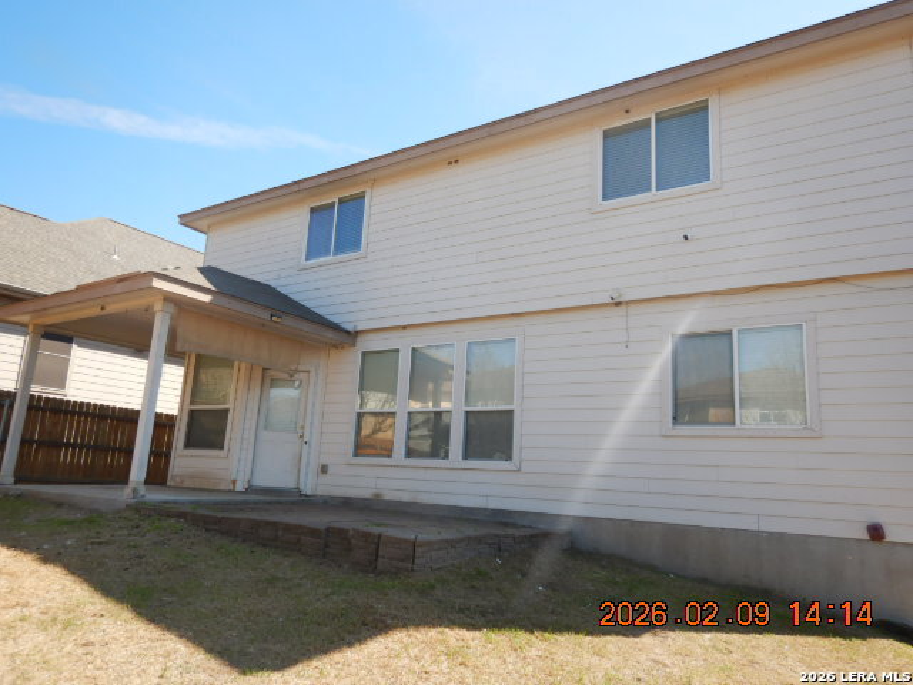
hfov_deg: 71.6
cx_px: 456
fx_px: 633
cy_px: 342
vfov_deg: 56.8
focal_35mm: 24
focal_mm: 4.3
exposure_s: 1/1000
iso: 125
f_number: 2.8
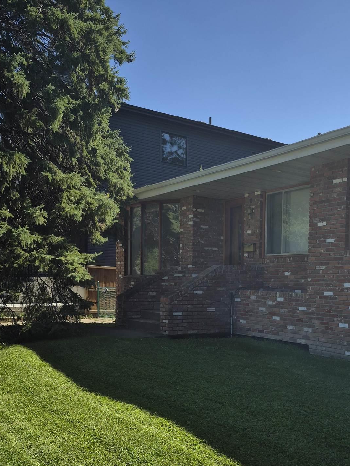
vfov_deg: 49.4
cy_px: 307
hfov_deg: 37.5
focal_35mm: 37
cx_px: 272
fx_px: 499
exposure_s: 1/890
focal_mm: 5.4
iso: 25
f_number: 1.8
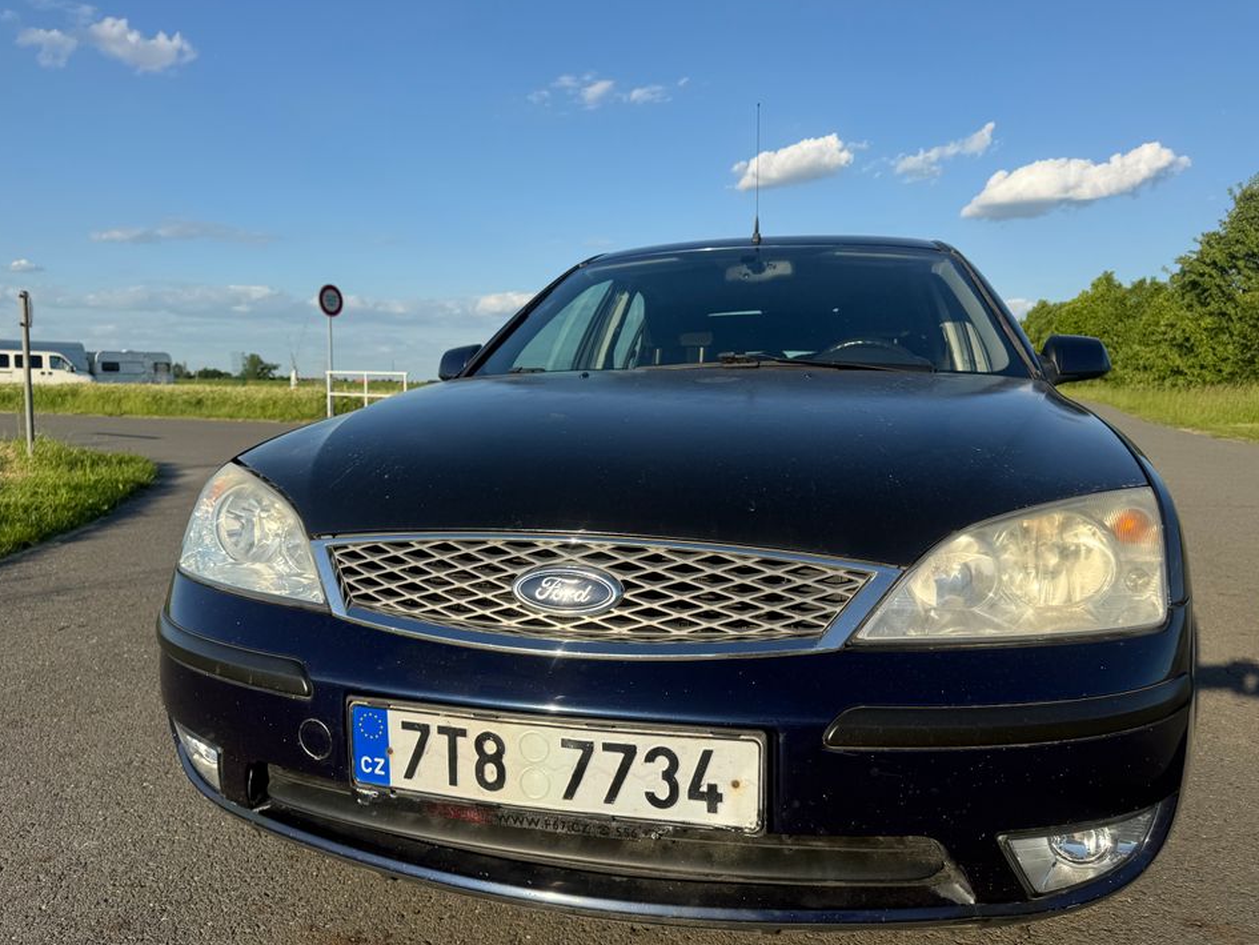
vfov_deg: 53.0
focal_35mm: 26
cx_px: 609
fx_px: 946
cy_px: 498
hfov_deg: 67.3
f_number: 1.78
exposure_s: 1/3145
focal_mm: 6.76
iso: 80
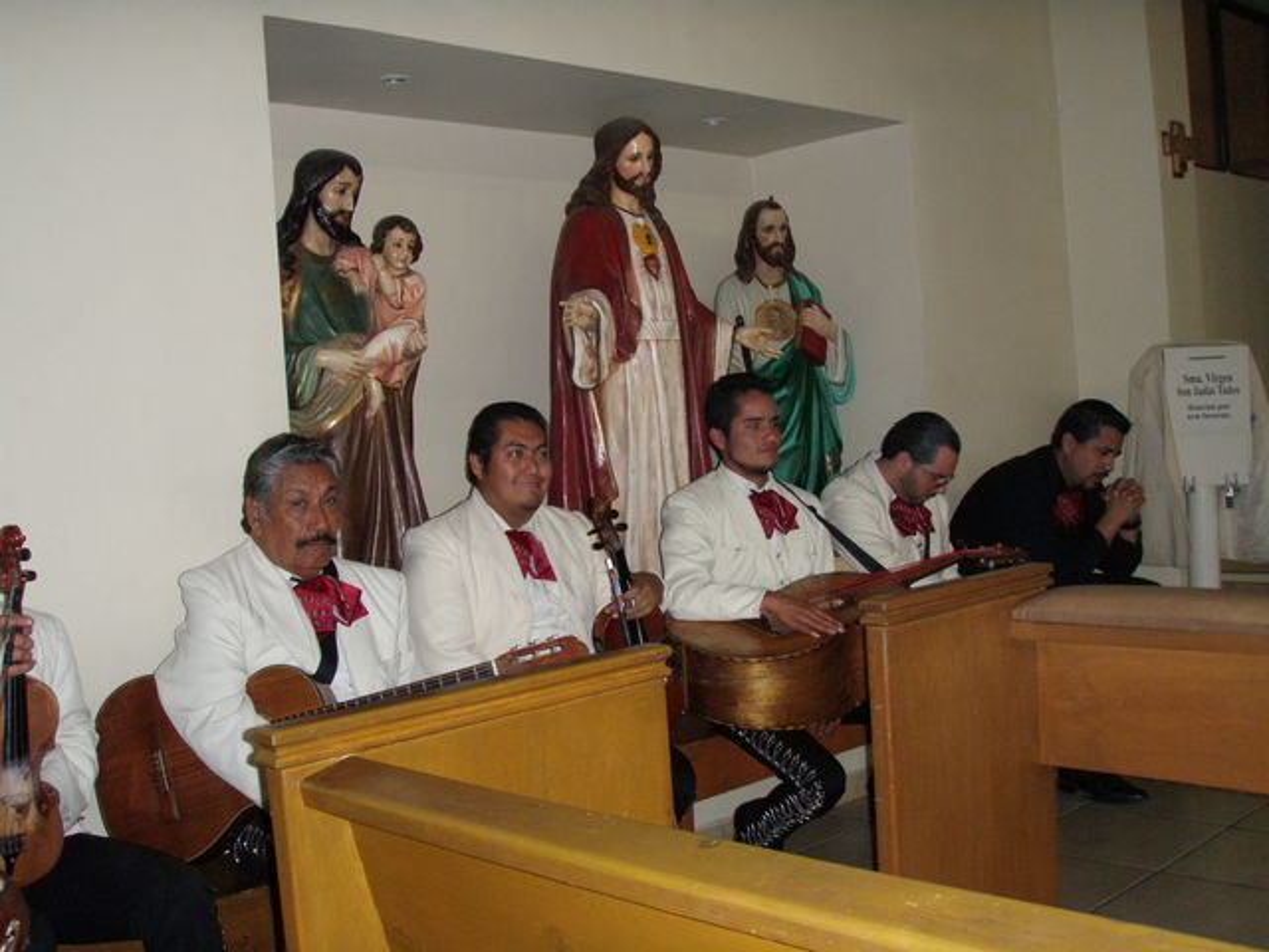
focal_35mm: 38
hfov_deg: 49.0
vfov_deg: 37.7
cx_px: 634
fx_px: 1393
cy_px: 476
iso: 250
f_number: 3.5
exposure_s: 1/30
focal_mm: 6.7
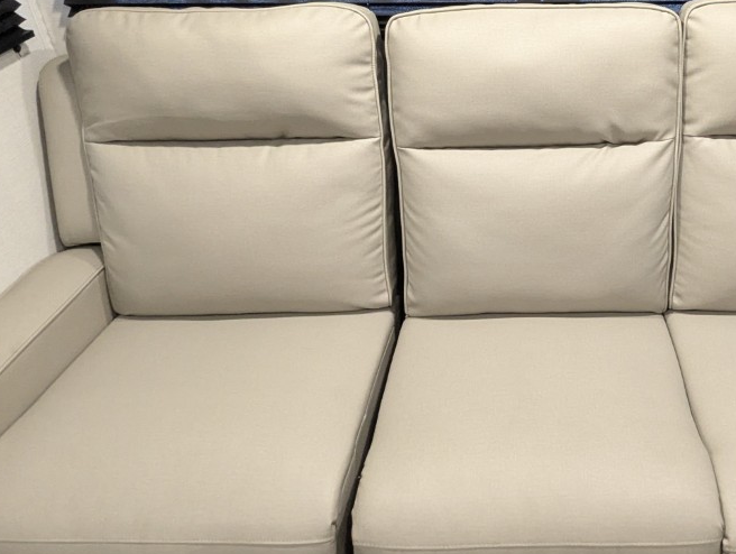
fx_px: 724
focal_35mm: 34
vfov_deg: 41.6
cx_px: 533
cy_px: 206
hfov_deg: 52.0
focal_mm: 2.35
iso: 553
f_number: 2.2
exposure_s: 1/50.4
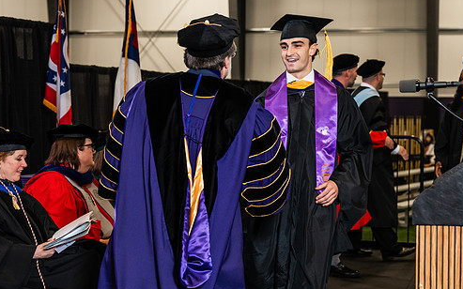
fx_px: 1060
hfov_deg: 24.6
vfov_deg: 15.5
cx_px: 220
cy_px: 143
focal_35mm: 84
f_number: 4.5
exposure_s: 1/200
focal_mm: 70
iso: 1250
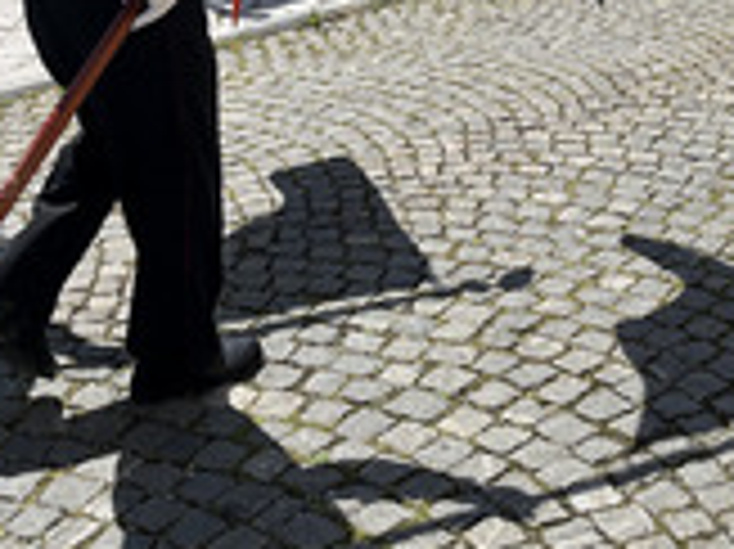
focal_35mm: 72
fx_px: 1526
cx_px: 621
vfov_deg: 18.7
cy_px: -198
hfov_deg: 26.4
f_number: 1.6
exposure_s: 1/4310
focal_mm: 5.1
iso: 50
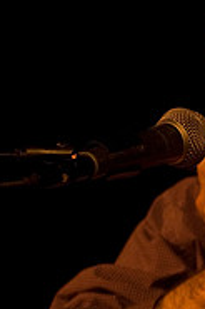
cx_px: 239
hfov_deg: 5.3
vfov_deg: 8.0
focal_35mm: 256
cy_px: 284
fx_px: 2191
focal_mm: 70
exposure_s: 1/50
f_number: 3.2
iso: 800
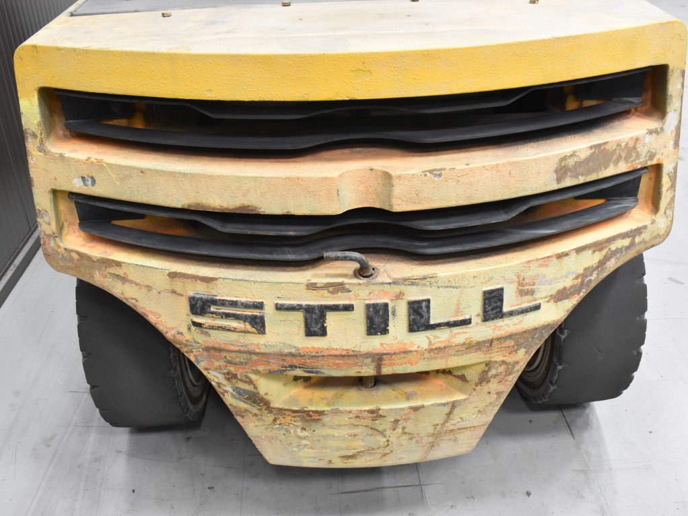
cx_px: 361
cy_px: 255
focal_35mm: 36
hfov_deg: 51.9
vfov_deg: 40.1
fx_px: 707
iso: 1600
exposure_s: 1/25
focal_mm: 21
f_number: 5.6
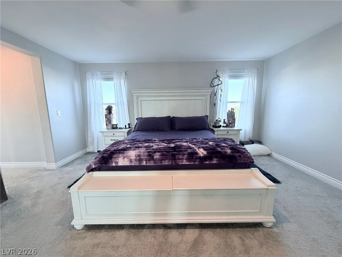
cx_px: 171
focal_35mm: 14
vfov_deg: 85.7
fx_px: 138
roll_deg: +1.1
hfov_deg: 102.1
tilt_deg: -8.8
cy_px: 128
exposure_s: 1/60
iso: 250
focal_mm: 2.22
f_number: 2.2
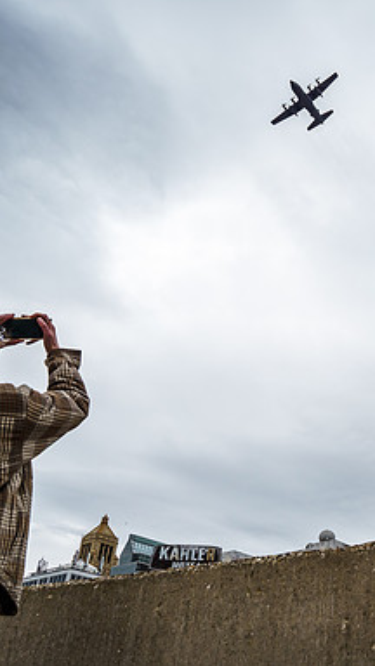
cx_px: 406
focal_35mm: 38
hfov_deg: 28.5
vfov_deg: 52.8
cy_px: 332
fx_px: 672
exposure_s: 1/3200
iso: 1000
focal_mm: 24
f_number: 8
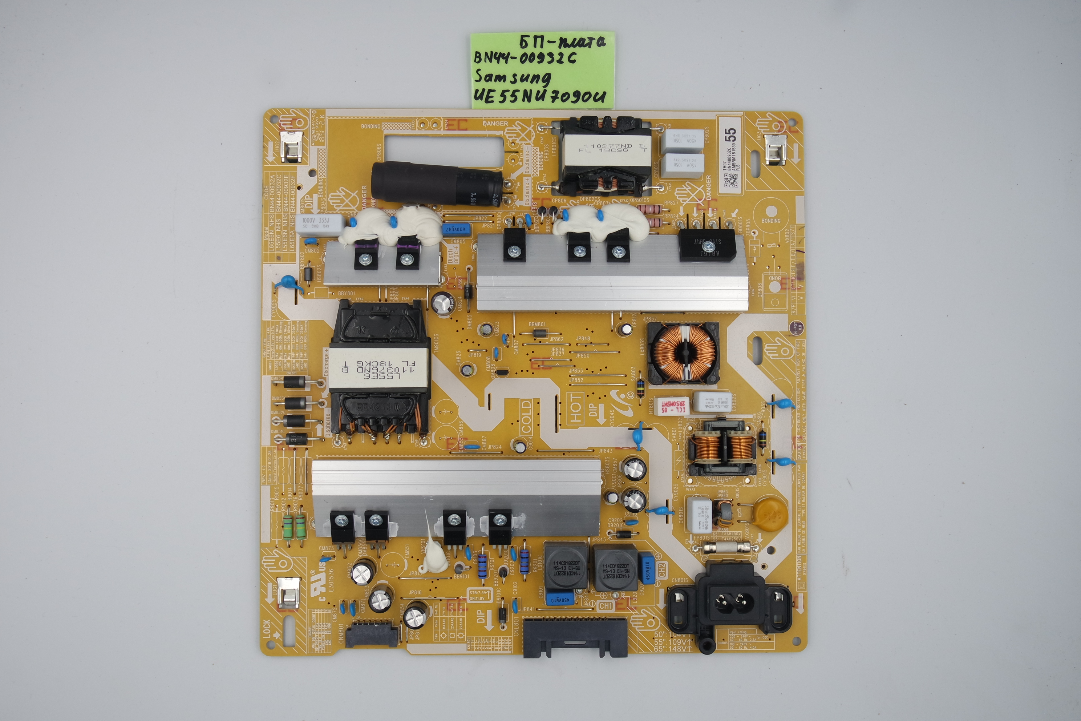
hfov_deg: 51.9
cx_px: 540
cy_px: 360
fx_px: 1111
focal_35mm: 37
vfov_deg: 35.9
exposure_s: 1/125
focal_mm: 14
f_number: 5.6
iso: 160
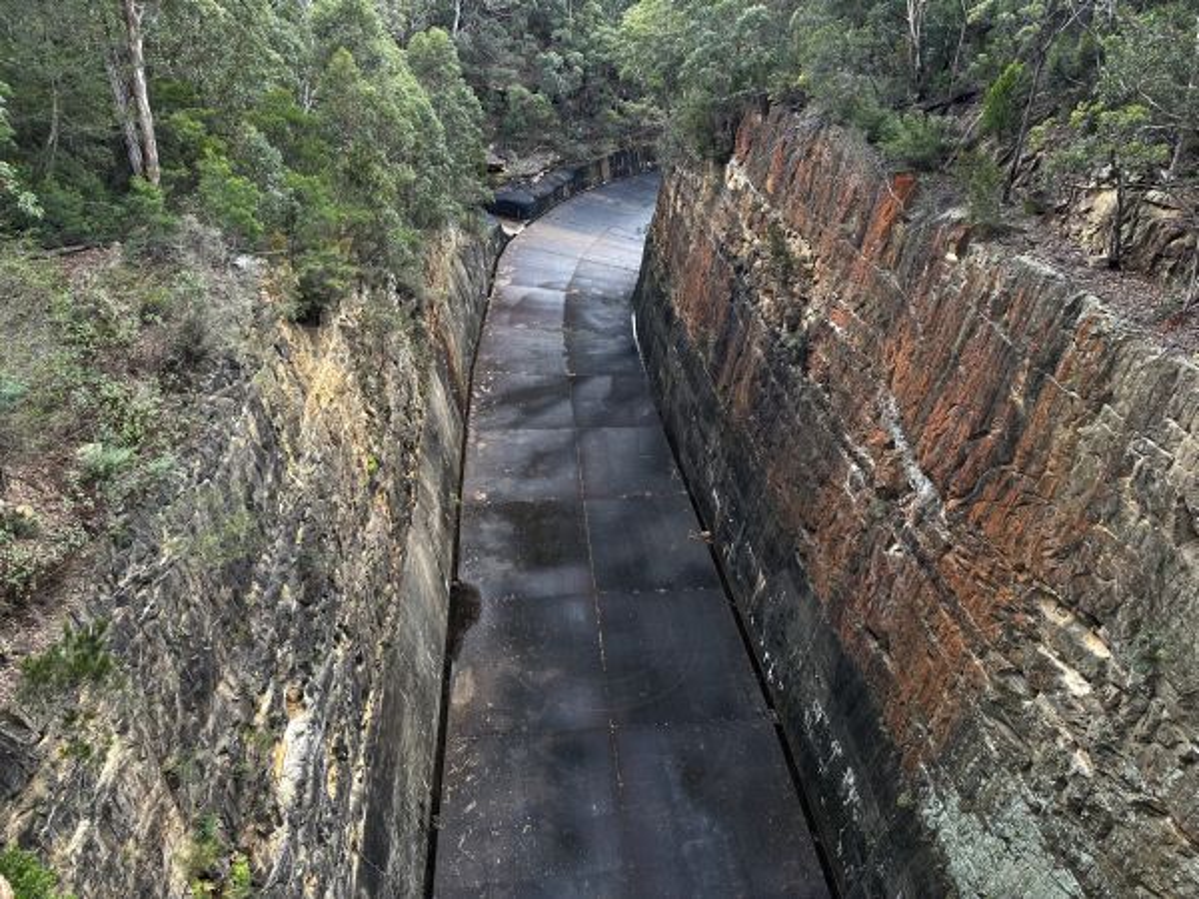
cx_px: 600
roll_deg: -1.0
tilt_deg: -34.2
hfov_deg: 71.6
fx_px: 831
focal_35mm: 24
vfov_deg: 56.8
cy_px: 450
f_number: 1.78
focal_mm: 6.86
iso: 64
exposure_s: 1/121
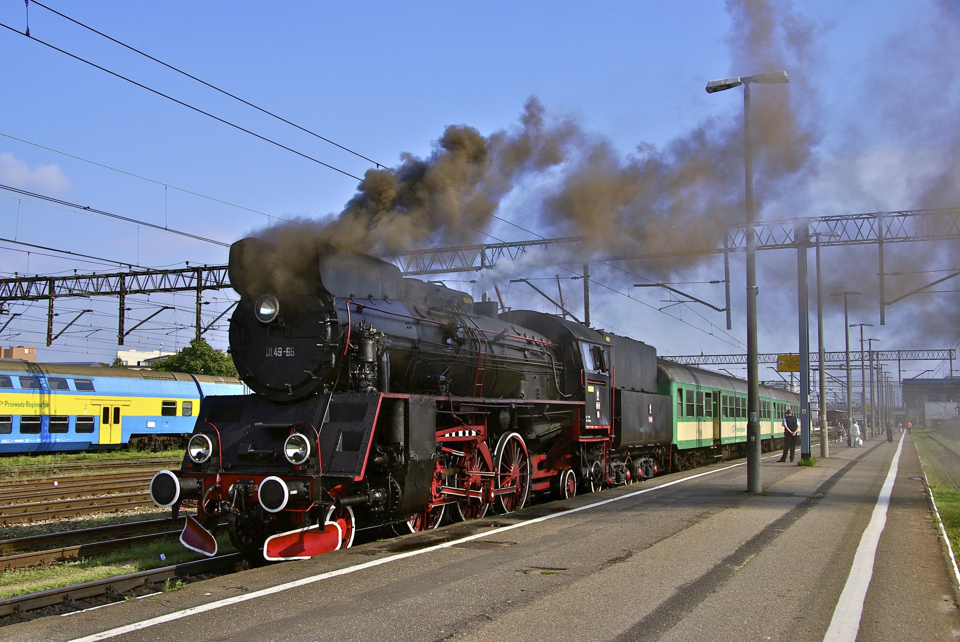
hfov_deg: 51.2
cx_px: 480
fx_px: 1001
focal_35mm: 38
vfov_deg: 35.6
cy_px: 321
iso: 100
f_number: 8
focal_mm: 25
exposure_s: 1/350
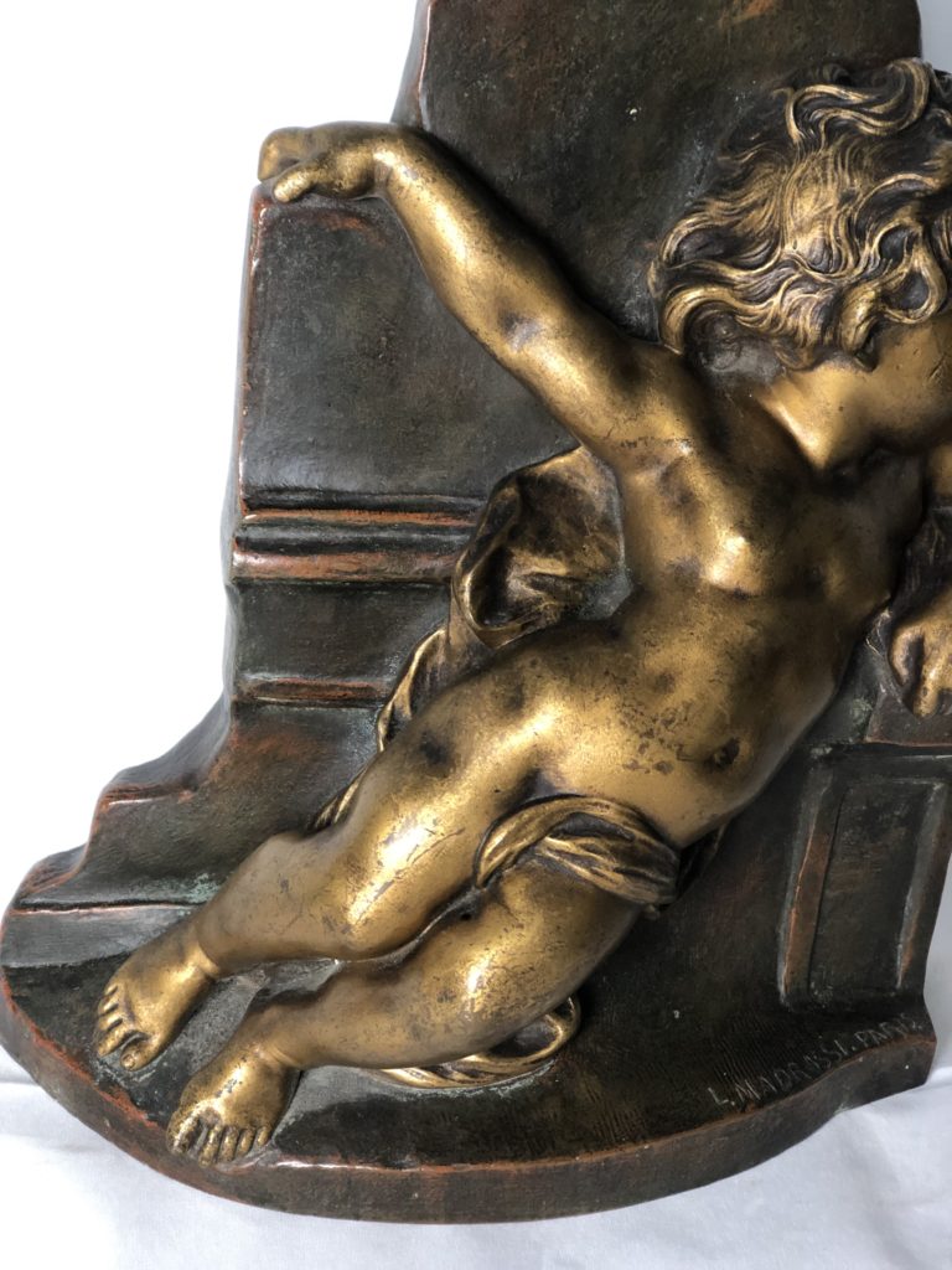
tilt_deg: -26.8
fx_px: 1907
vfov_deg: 36.8
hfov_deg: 28.0
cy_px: 635
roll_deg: -6.1
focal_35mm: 52
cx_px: 476
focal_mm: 6
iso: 125
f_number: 2.4
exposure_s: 1/33
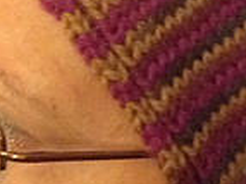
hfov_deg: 12.6
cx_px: 83
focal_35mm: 157
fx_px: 1115
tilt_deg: -30.3
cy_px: 124
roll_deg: -1.2
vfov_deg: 9.4
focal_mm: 4.28
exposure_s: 1/15
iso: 640
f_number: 2.4
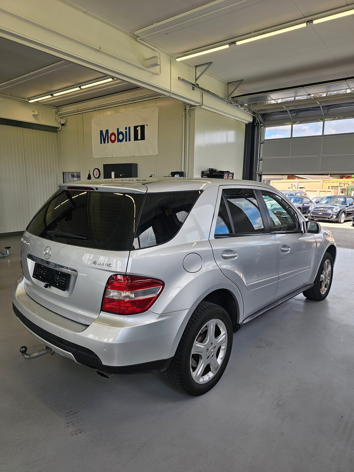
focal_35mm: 23
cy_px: 236
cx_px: 177
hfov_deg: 58.9
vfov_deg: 73.9
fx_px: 314
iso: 10
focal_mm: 6.3
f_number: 1.7
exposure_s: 1/110
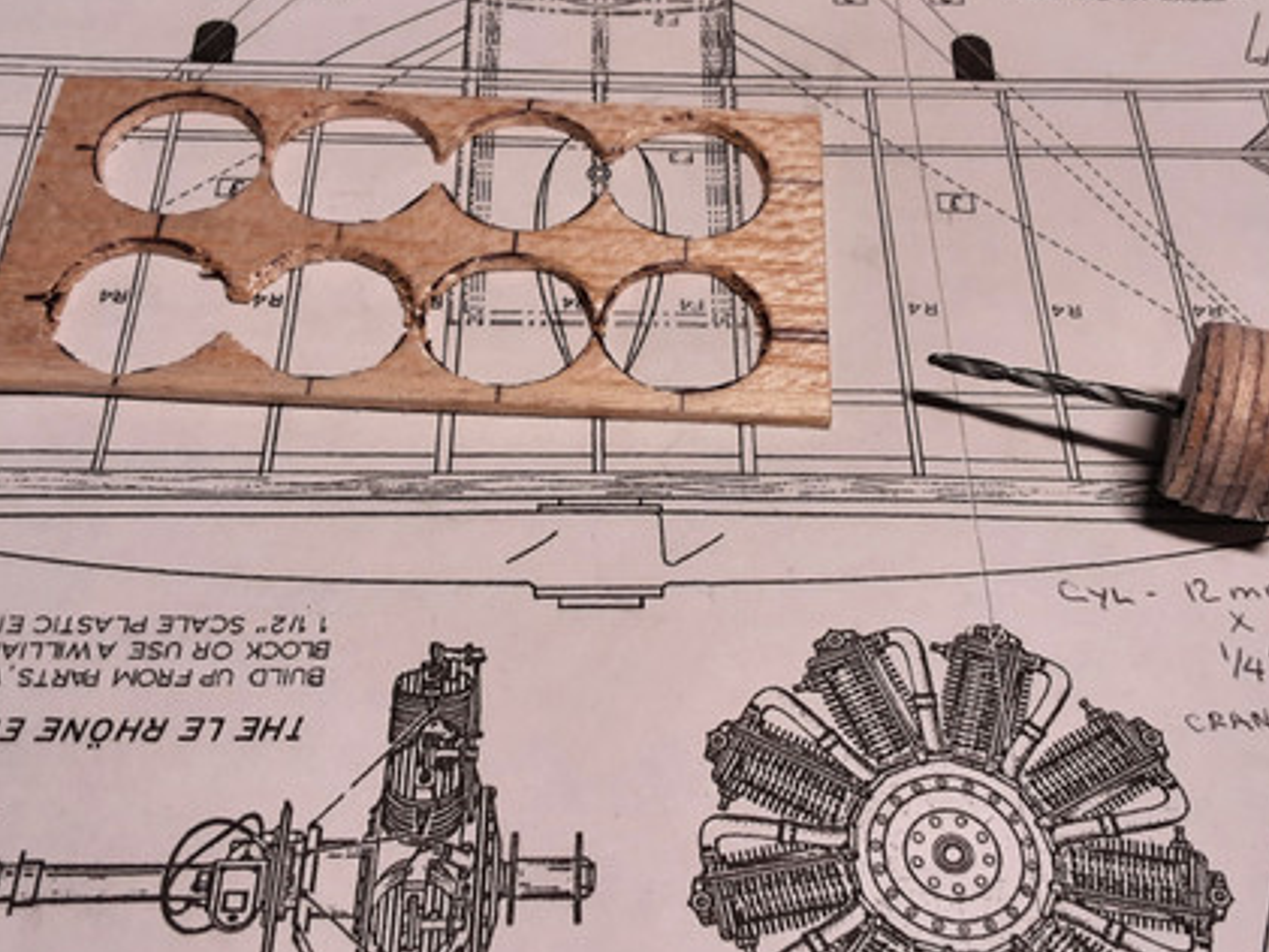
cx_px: 687
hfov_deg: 45.7
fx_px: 1503
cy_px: 488
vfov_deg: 35.2
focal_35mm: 41
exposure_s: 1/60
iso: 50
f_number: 1.9
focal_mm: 2.91
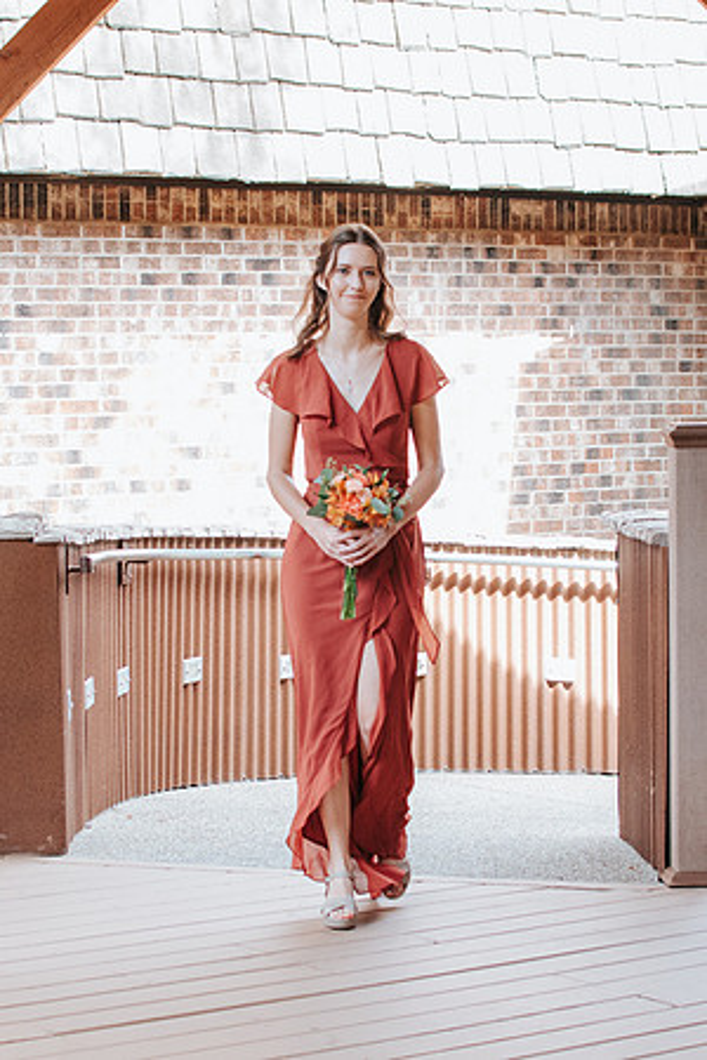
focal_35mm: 91
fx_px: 2669
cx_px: 356
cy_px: 541
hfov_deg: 15.1
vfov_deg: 22.5
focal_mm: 35
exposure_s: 1/250
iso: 800
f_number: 3.5
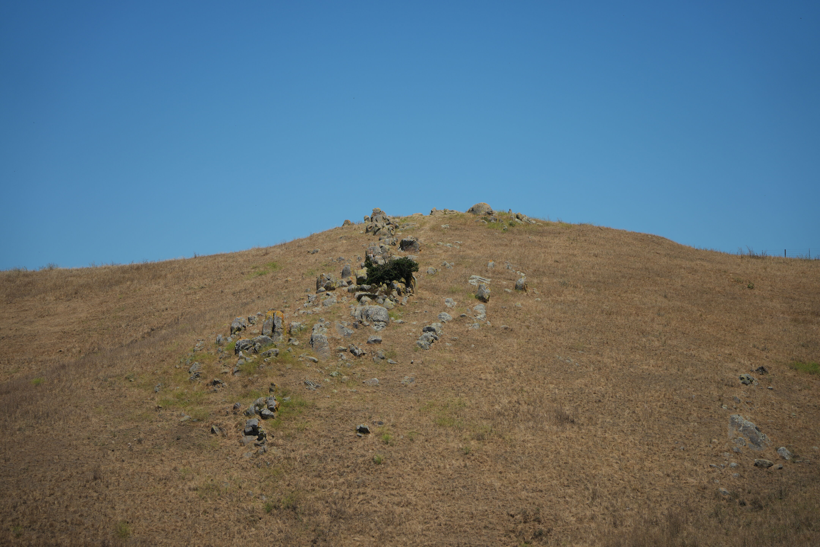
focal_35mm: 125
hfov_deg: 16.4
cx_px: 410
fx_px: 2847
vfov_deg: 11.0
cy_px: 274
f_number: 5.6
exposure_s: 1/1600
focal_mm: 125
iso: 200
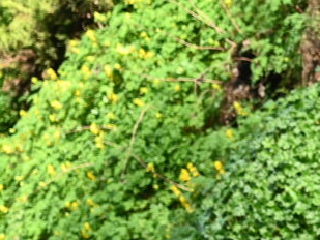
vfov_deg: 3.7
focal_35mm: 398
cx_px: 1173
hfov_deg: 4.6
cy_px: 411
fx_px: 3681
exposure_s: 1/160
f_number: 4
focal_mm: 50
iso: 100
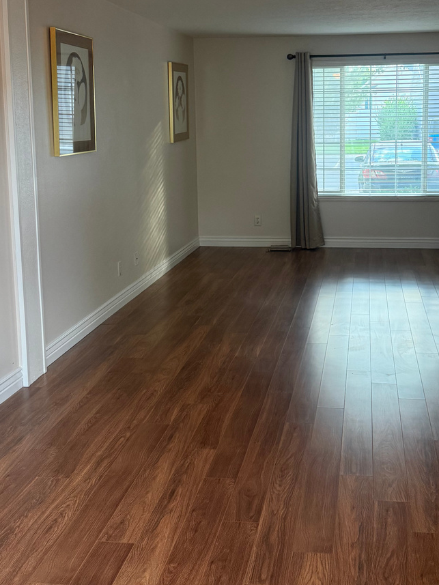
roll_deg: +0.4
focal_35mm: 43
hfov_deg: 33.4
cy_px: 195
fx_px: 727
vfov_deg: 43.2
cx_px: 282
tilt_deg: -6.2
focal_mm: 6.76
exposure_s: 1/60
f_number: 1.78
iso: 250
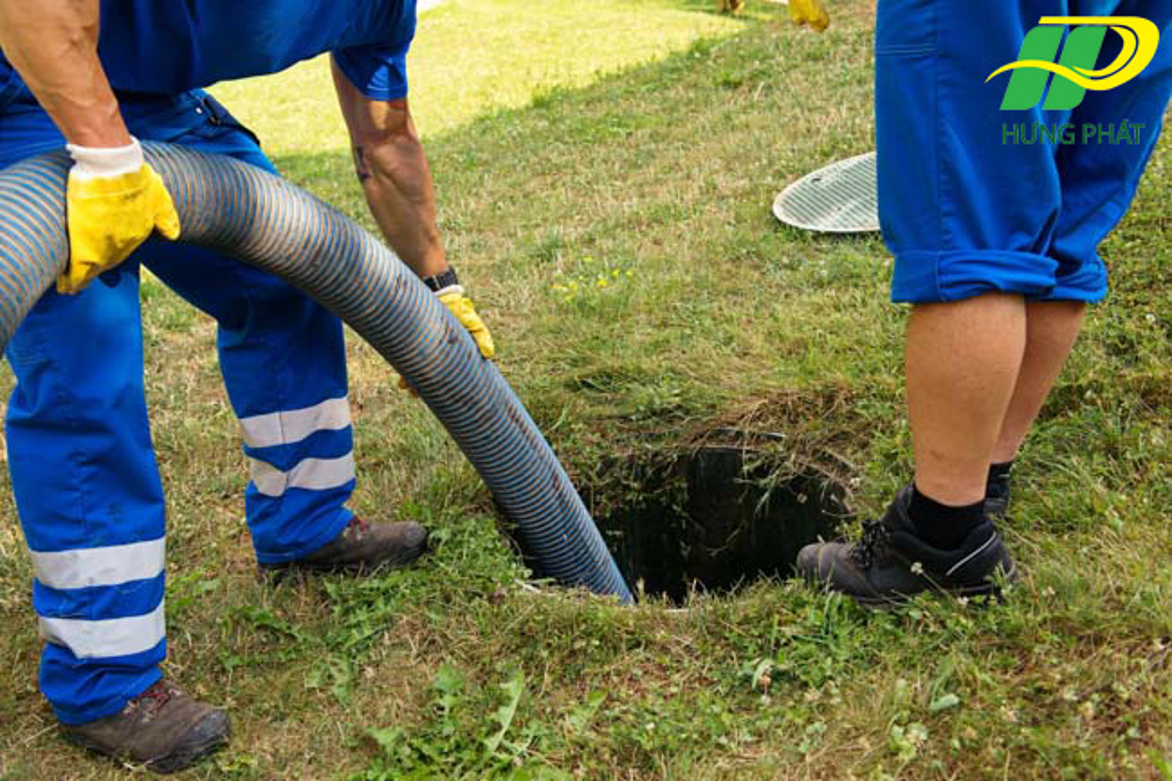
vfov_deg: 33.4
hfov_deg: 48.5
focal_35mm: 40
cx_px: 586
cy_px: 390
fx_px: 1302
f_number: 6.3
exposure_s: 1/125
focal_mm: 40
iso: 100
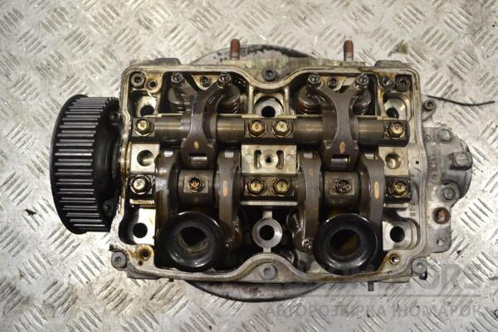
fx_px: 415
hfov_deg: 61.9
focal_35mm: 30
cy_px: 166
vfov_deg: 43.6
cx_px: 249
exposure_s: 1/100
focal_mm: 20
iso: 400
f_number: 5
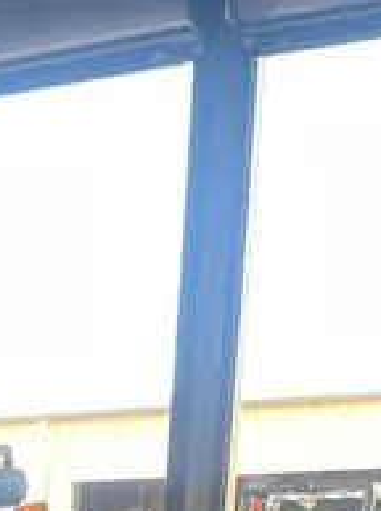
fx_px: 1458
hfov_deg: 13.5
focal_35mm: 99
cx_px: -280
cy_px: 925
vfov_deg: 16.5
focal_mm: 4.2
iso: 125
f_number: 1.6
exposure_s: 1/121
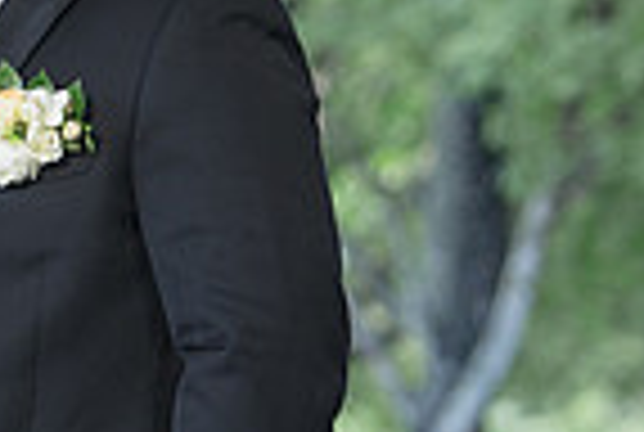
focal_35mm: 424
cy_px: 126
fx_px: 7601
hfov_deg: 4.8
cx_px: -330
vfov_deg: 3.3
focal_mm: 103
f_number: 4
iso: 250
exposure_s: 1/250
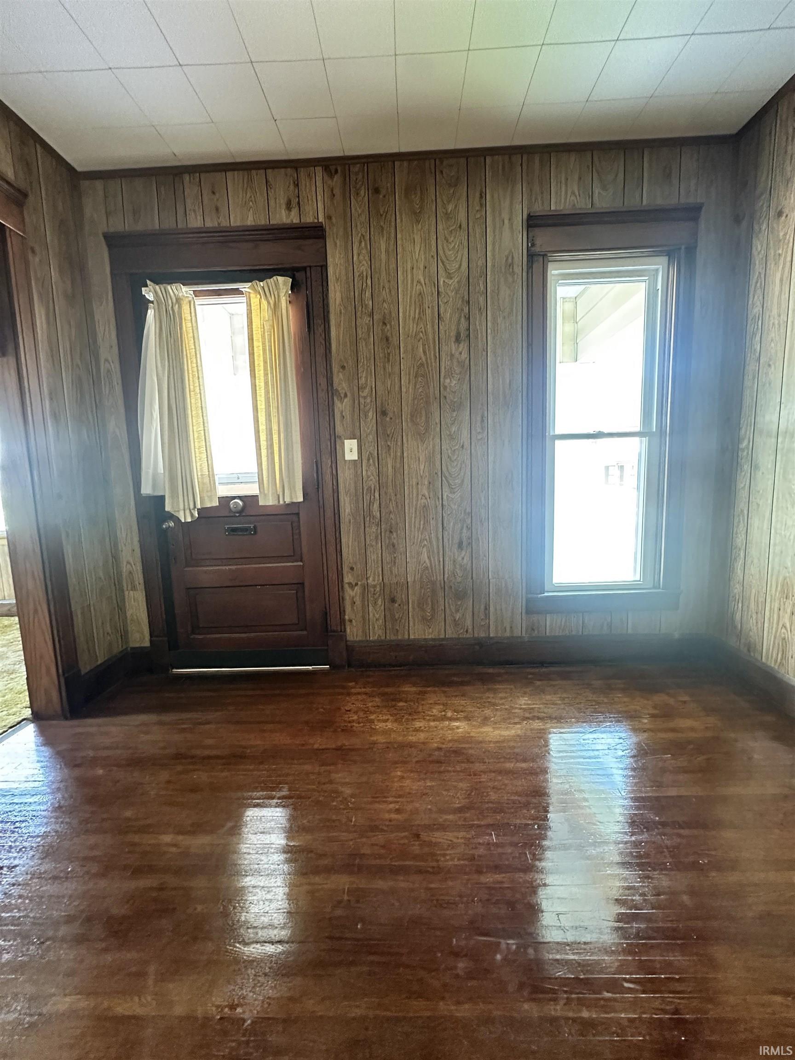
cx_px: 398
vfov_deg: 102.1
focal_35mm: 14
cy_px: 530
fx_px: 429
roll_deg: +2.1
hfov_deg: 85.7
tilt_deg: -5.7
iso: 1000
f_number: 2.2
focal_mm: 2.22
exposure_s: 1/60
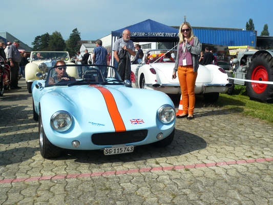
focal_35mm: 42
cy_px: 102
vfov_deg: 34.4
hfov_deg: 44.8
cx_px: 136
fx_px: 331
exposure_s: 1/250
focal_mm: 6.9
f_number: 10
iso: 100
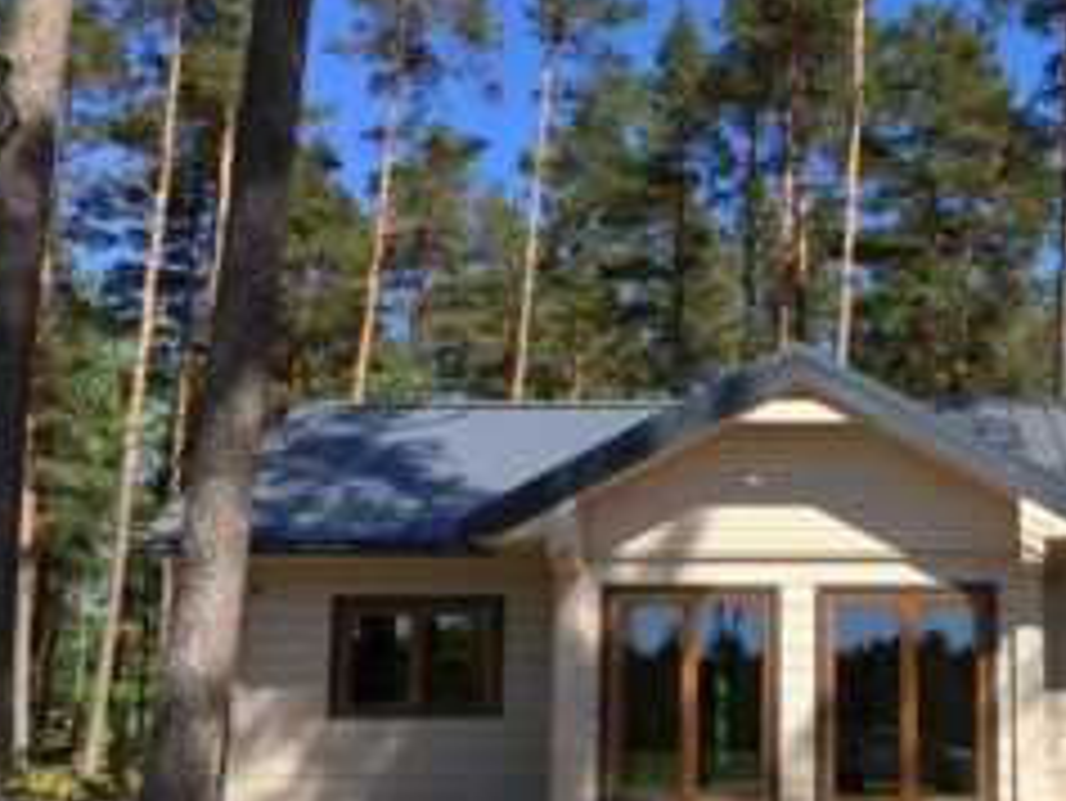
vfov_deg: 29.6
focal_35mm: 49
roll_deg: +0.5
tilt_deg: +7.9
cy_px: 513
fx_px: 1510
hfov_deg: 37.7
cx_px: 828
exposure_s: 1/999
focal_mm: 4.15
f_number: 2.2
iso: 25
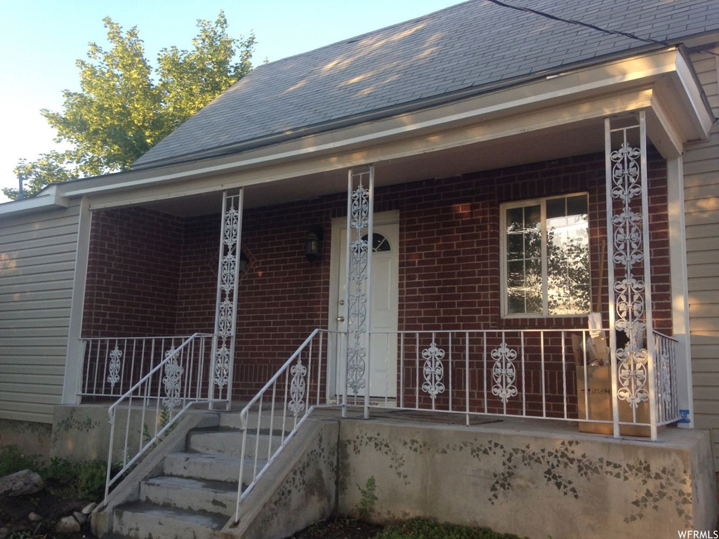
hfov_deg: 55.4
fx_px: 685
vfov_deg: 42.9
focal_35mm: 33
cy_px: 270
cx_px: 360
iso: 64
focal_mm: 4.12
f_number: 2.4
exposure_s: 1/120
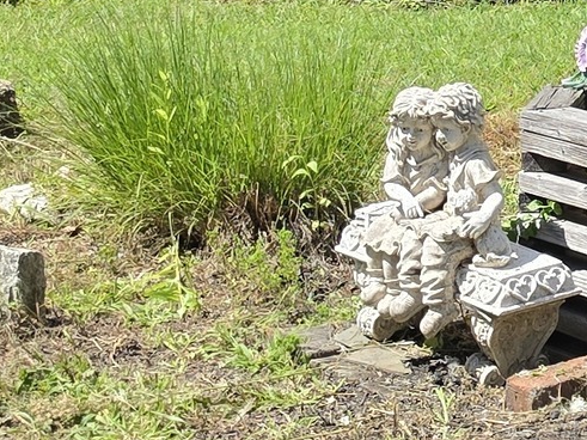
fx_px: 2441
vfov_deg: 10.0
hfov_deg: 13.4
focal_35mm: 144
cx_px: 666
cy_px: -182
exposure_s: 1/3778
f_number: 1.4
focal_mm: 6.5
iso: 64
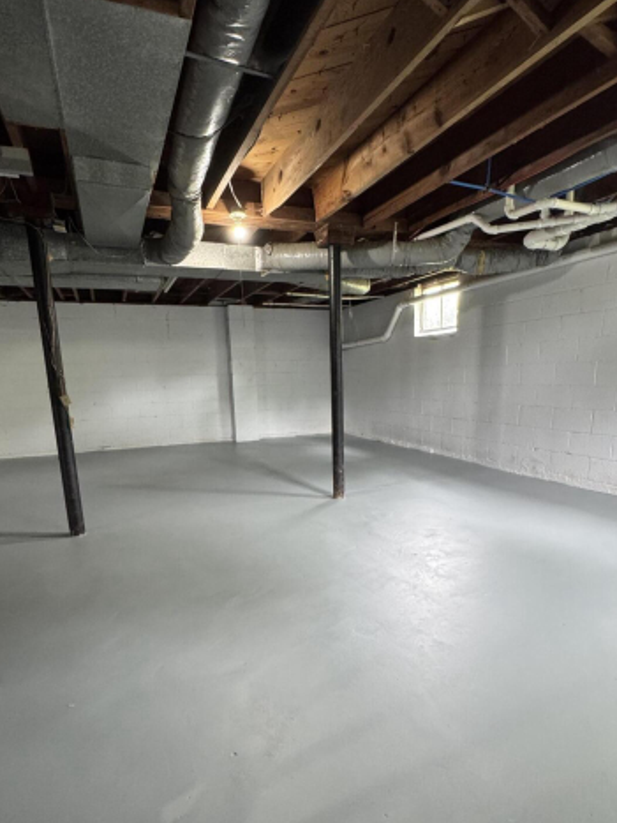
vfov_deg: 81.1
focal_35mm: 20
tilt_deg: -12.1
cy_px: 480
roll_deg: +2.1
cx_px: 308
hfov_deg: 65.9
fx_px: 476
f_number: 2.2
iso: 400
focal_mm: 2.22
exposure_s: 1/60
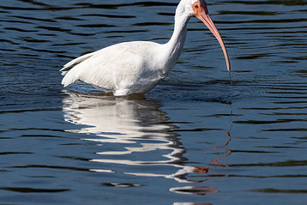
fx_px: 12284
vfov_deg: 1.0
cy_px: 100
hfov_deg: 1.4
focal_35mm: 1440
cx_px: 156
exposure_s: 1/6400
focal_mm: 500
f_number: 9
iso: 1000
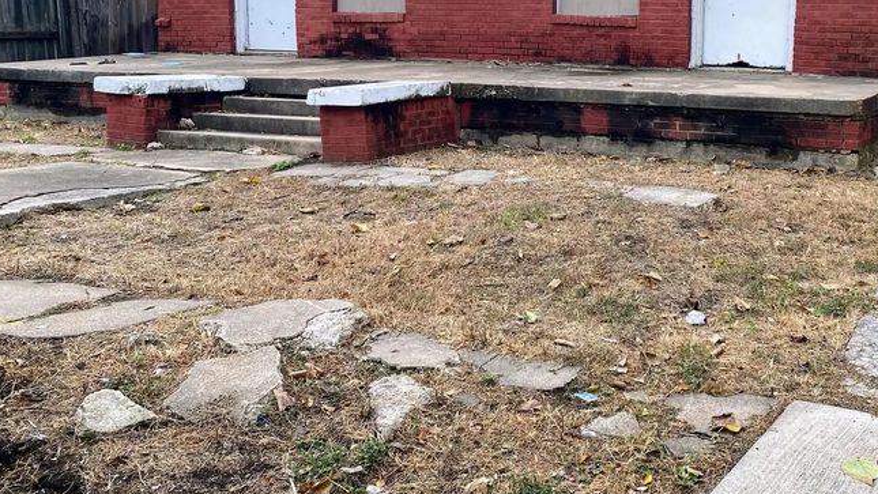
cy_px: 108
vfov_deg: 26.1
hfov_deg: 44.5
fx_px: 1048
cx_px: 619
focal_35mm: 45
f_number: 1.8
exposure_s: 1/343
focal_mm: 4.25
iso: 32
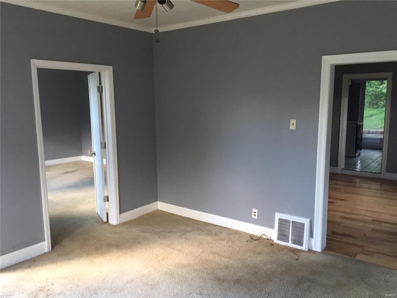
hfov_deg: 61.7
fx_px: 333
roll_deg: -0.4
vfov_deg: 48.2
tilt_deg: -8.3
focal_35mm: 29
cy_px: 149
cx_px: 198
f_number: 2.2
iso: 100
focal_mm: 4.15
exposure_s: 1/30
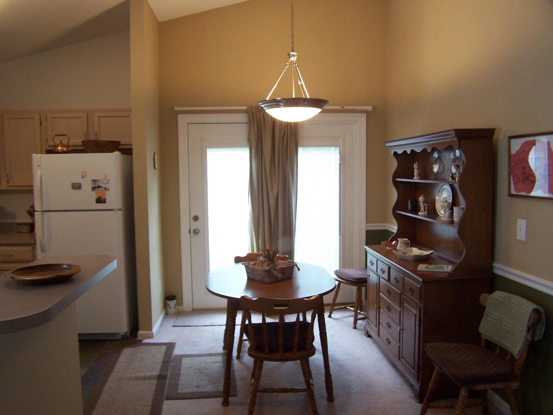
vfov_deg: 37.7
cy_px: 208
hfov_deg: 49.0
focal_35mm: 38
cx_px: 276
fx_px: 607
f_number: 2.8
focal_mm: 6.3
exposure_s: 1/20
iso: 140
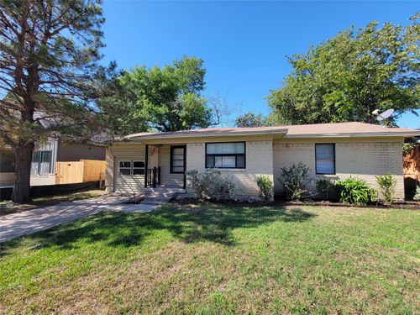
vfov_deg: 89.9
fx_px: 158
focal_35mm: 13
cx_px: 210
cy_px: 158
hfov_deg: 106.2
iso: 50
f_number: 2.2
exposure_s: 1/761
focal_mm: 2.2
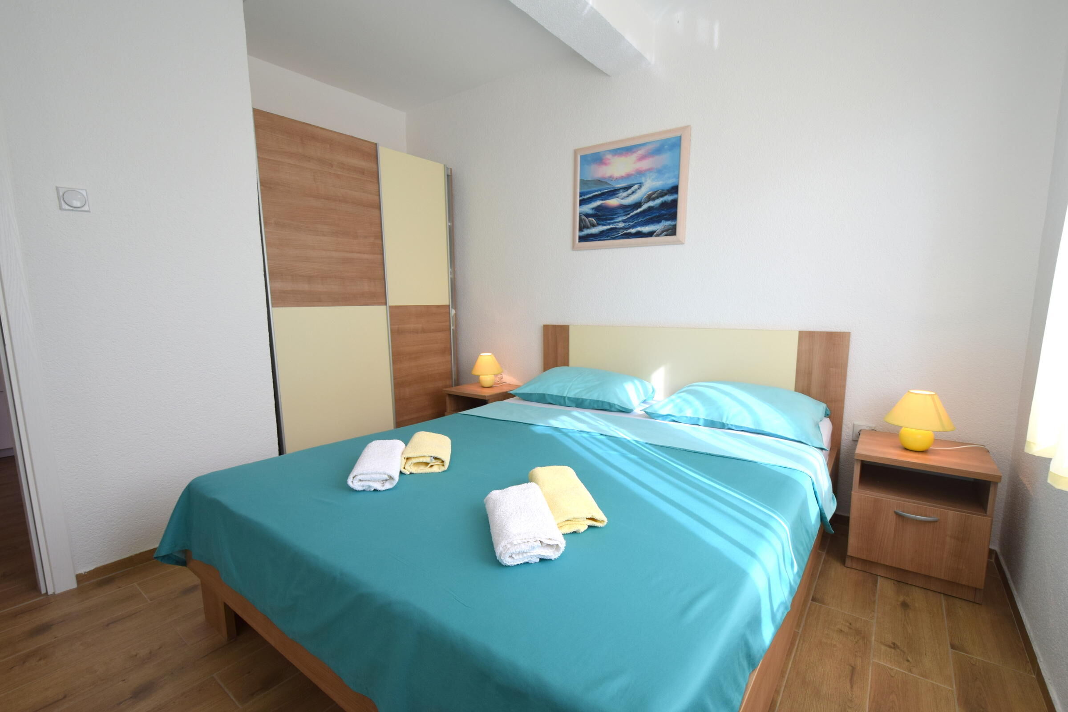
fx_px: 445
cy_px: 356
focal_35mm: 15
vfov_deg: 77.3
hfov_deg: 100.4
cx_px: 534
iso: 400
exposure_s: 1/160
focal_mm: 10
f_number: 6.3
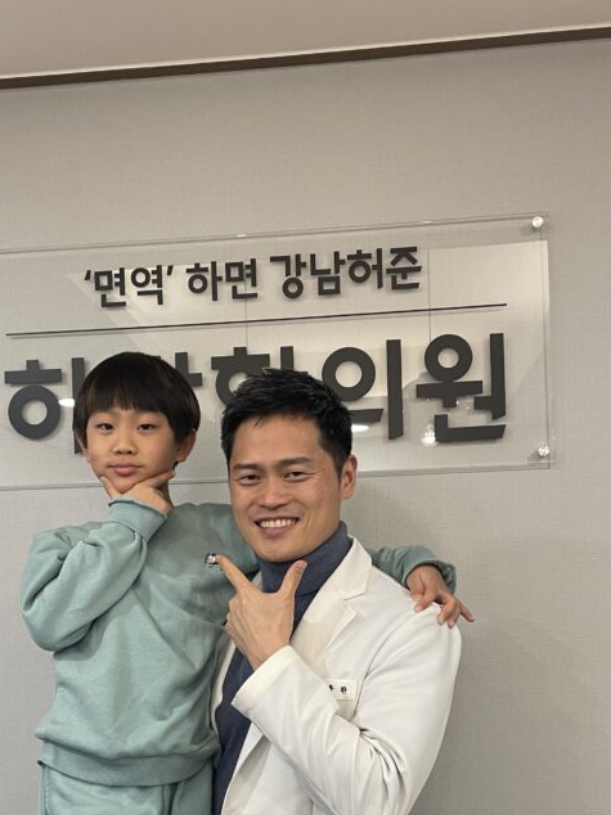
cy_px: 591
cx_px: 283
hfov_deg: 34.3
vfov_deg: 43.6
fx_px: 989
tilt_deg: +1.1
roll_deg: +2.2
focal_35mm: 42
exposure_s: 1/60
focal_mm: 4.2
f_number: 1.6
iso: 100
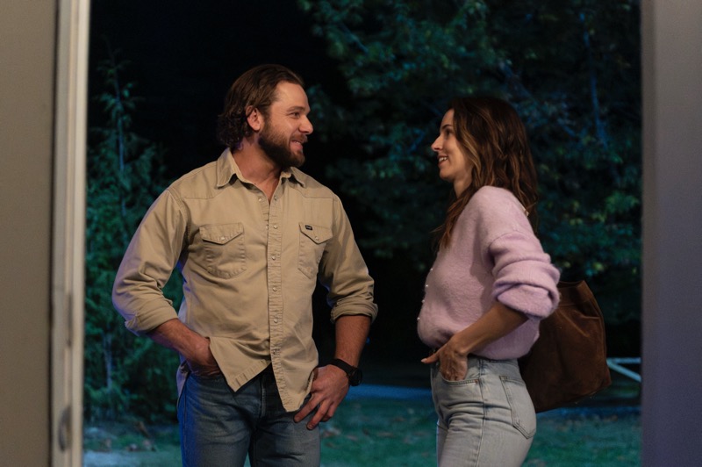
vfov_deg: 26.9
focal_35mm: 50
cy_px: 234
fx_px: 974
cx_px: 351
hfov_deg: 39.6
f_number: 2.8
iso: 6400
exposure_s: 1/125
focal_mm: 50
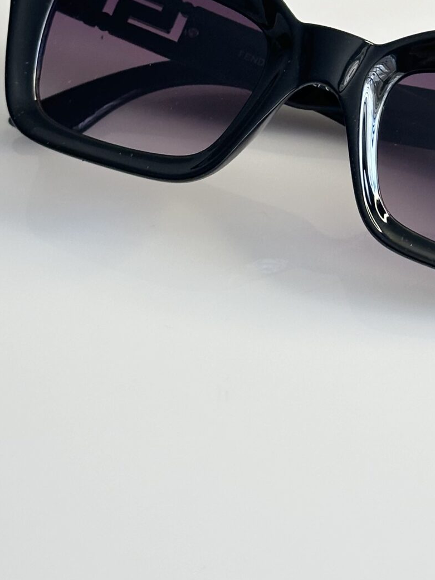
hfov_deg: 12.5
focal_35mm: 118
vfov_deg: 16.6
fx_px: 1977
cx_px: 284
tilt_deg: -48.3
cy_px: 133
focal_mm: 6.86
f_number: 1.78
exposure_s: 1/60
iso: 100
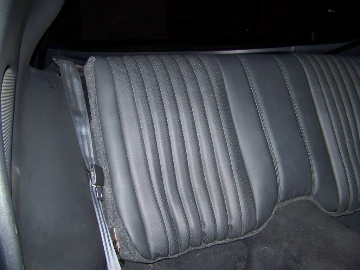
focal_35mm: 36
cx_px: 180
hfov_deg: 51.4
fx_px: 374
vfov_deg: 39.7
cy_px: 135
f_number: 2.8
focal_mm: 5.85
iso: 200
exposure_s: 1/30
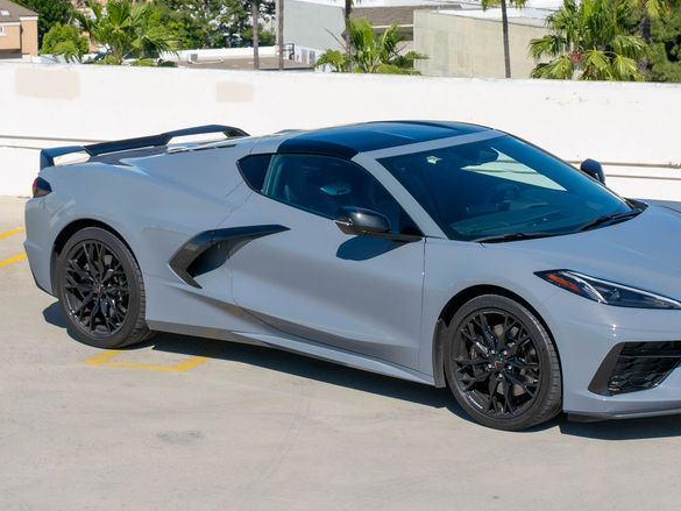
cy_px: 136
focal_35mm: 101
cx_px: 420
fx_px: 1987
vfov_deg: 14.6
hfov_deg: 19.4
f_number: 13
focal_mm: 40
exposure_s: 1/500
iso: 200
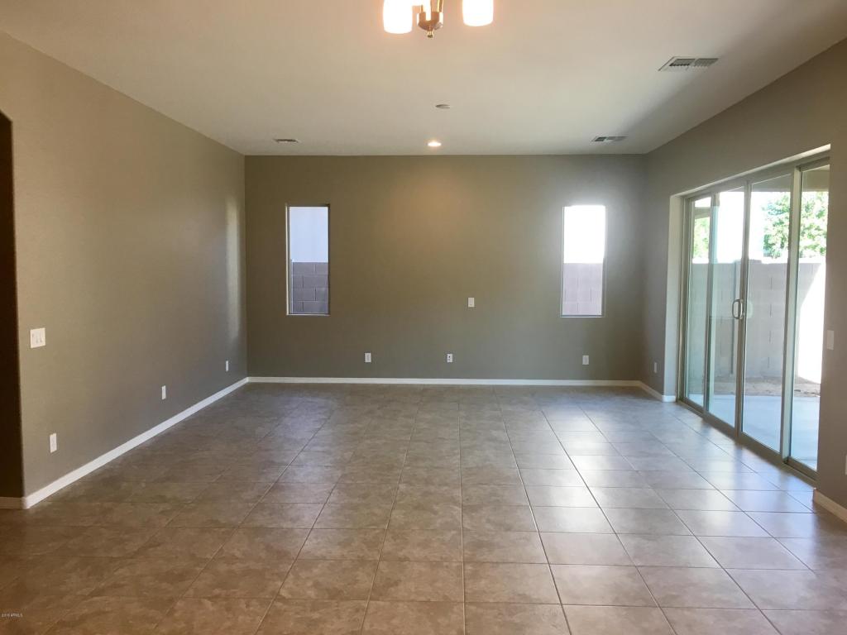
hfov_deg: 61.7
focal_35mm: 29
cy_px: 318
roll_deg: +1.1
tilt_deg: -3.9
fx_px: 710
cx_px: 424
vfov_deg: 48.2
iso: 32
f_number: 2.2
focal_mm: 4.15
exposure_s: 1/30
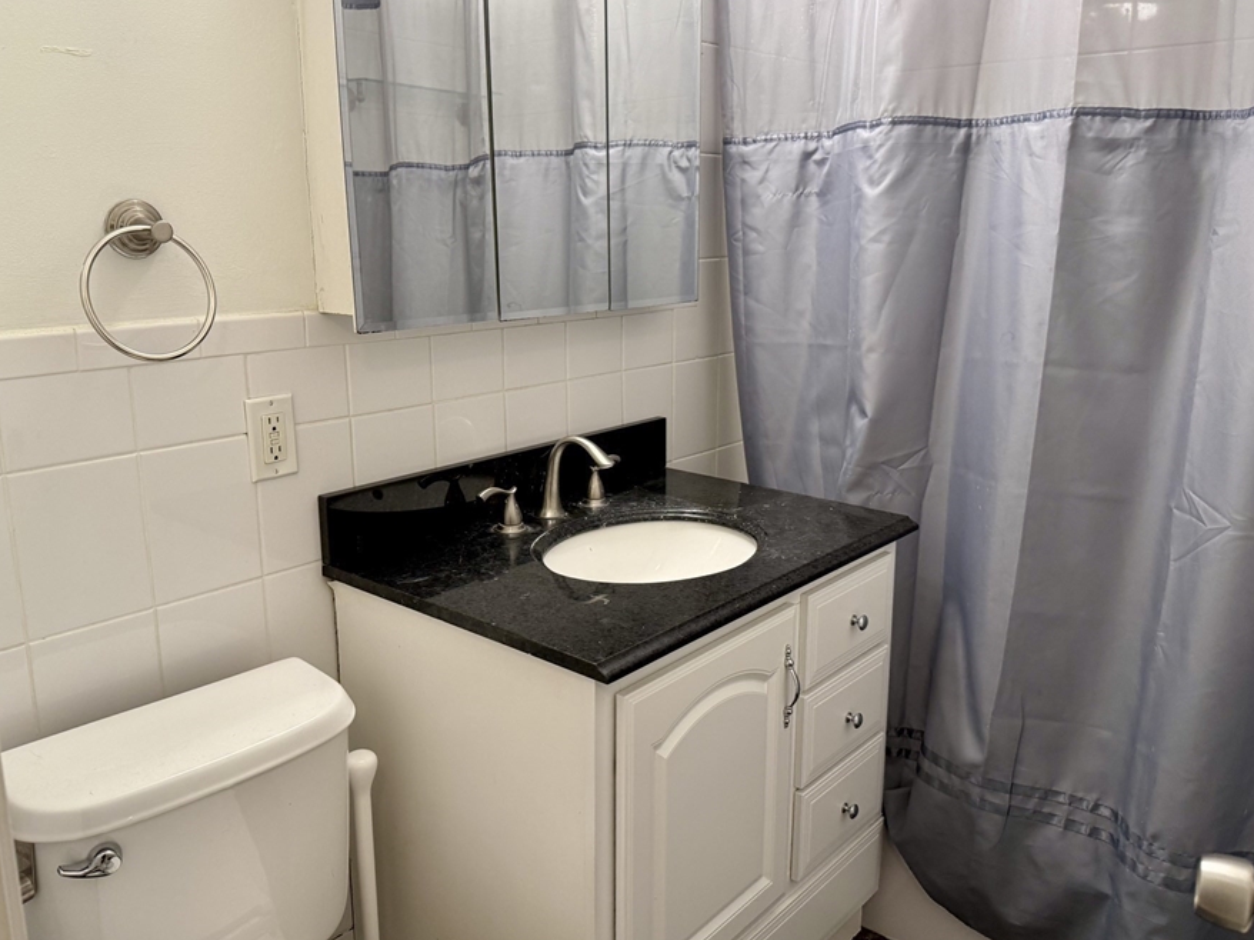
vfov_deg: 49.7
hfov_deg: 63.4
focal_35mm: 28
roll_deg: +0.2
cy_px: 433
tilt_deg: -11.8
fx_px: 1014
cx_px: 608
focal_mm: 6.76
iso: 160
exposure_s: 1/120
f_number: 1.78
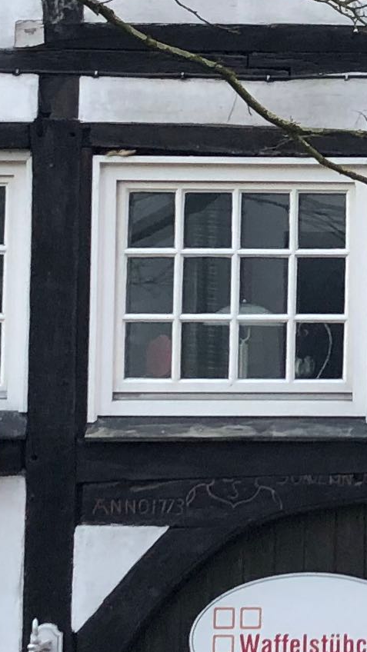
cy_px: 220
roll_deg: +0.3
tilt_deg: +4.9
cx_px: 609
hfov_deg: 8.1
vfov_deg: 14.8
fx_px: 2509
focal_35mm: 145
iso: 25
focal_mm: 4
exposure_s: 1/30
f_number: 1.8
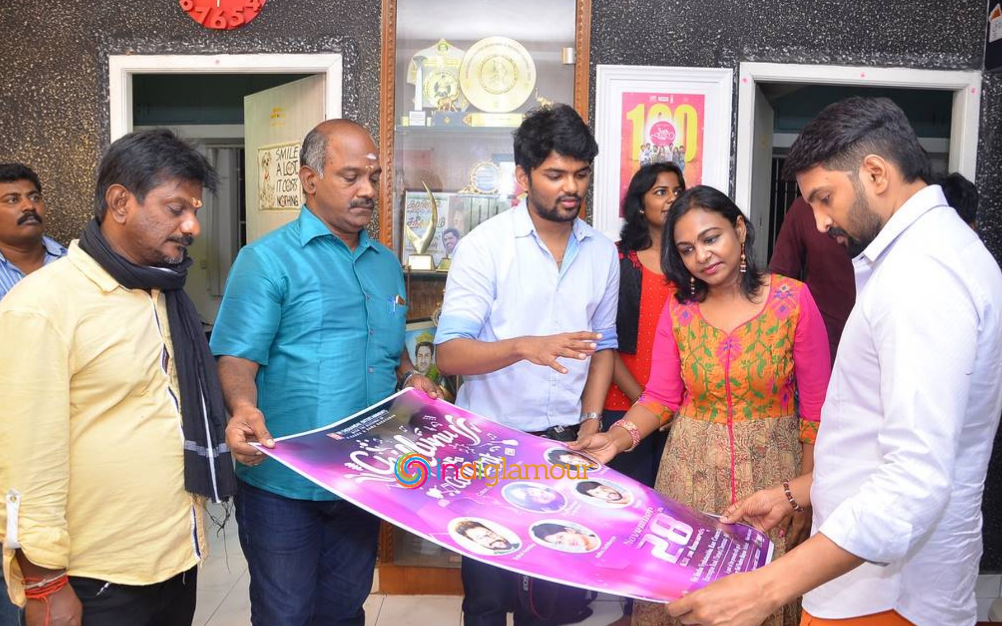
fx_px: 765
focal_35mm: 28
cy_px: 313
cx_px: 493
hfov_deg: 66.5
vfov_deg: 44.5
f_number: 4
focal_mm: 18
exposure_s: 1/125
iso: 800
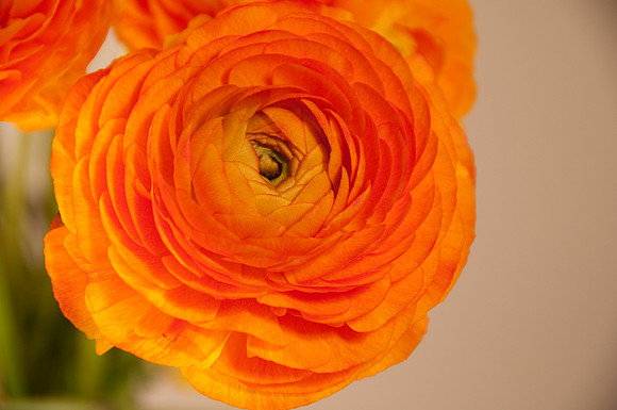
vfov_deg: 6.8
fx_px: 3466
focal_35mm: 202
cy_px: 205
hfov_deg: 10.2
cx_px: 308
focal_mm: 135
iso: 200
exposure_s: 1/250
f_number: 5.6
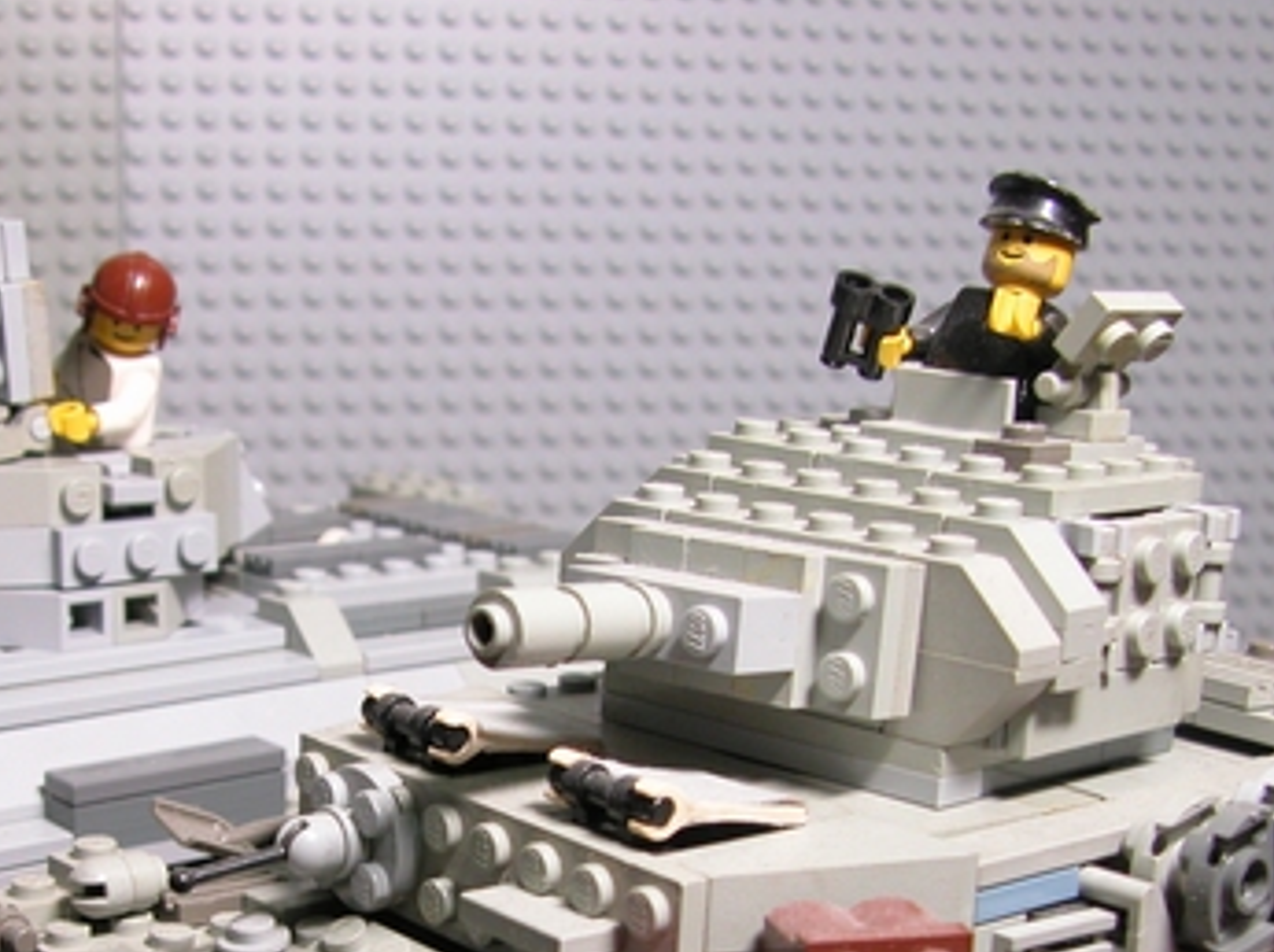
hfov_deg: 29.6
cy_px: 863
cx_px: 391
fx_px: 2390
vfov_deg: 22.0
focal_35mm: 65
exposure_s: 1/20.9
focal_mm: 8.9
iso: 100
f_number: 2.8
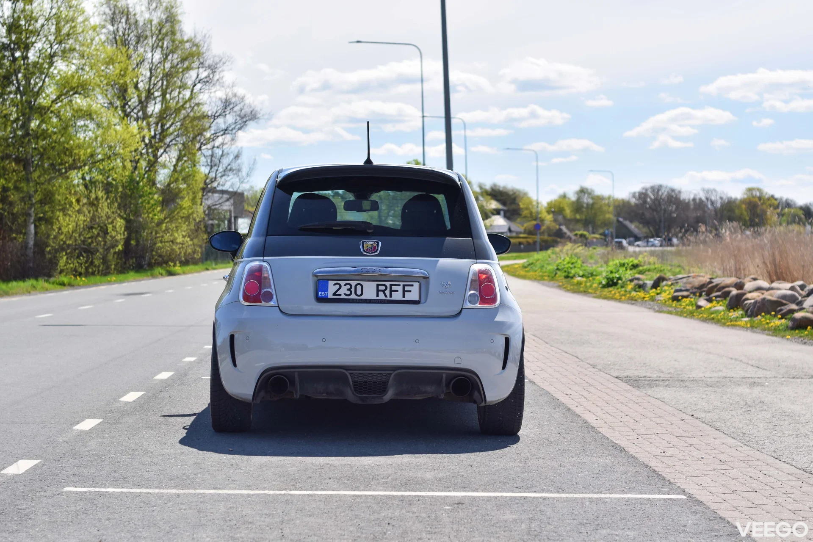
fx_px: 1694
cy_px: 271
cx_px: 406
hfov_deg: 27.0
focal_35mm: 75
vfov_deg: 18.2
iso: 100
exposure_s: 1/640
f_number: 3.5
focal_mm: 50
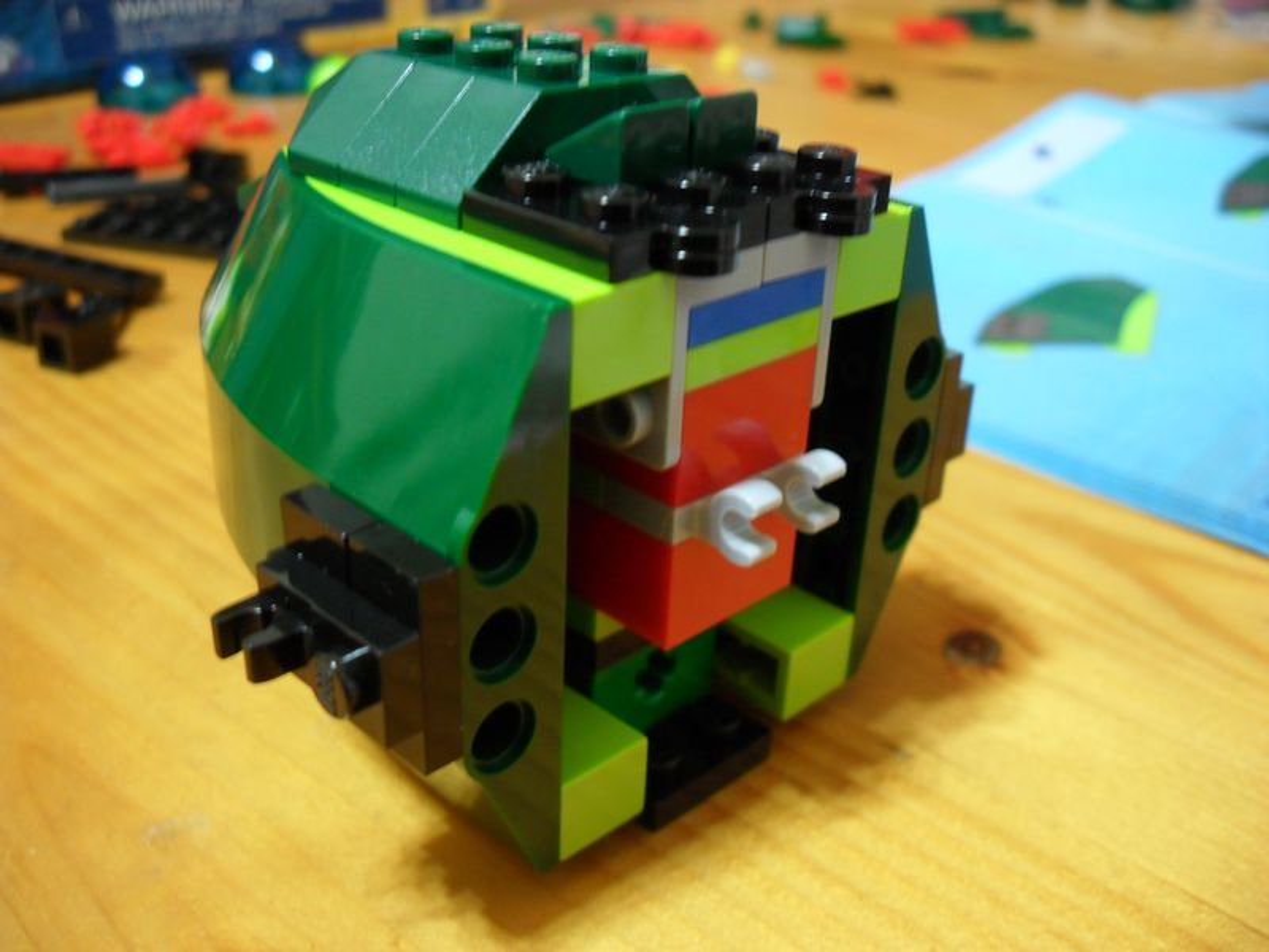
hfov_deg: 52.6
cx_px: 634
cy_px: 476
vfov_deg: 40.7
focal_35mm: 35
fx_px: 1283
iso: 200
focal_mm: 6.2
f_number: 2.8
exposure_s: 1/4
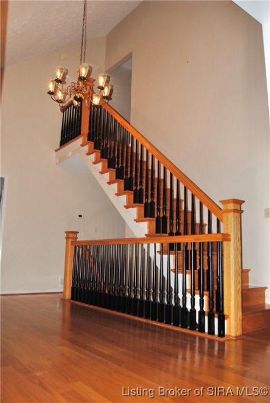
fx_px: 303
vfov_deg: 67.3
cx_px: 135
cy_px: 202
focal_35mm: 27
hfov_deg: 48.0
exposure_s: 1/60
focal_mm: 18
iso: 200
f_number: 3.5
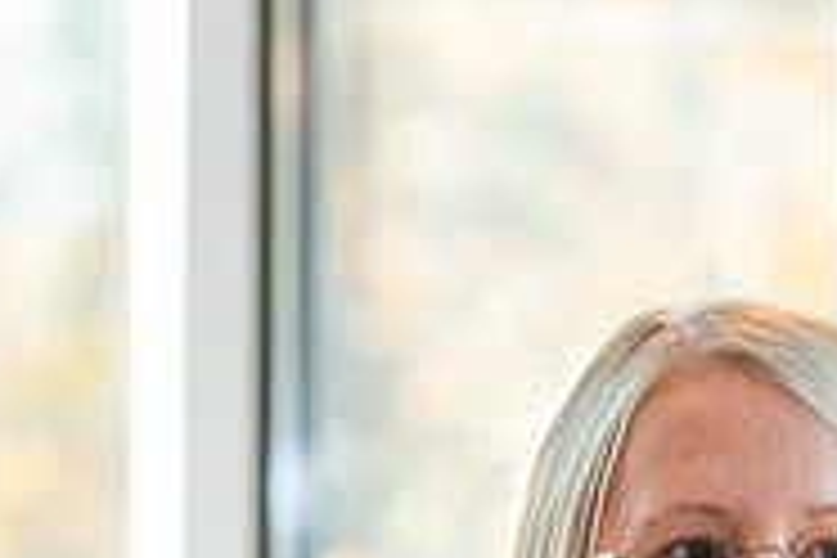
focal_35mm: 479
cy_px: 710
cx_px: 895
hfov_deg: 4.3
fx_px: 11136
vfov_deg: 2.9
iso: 1000
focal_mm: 145
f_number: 4.5
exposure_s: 1/200
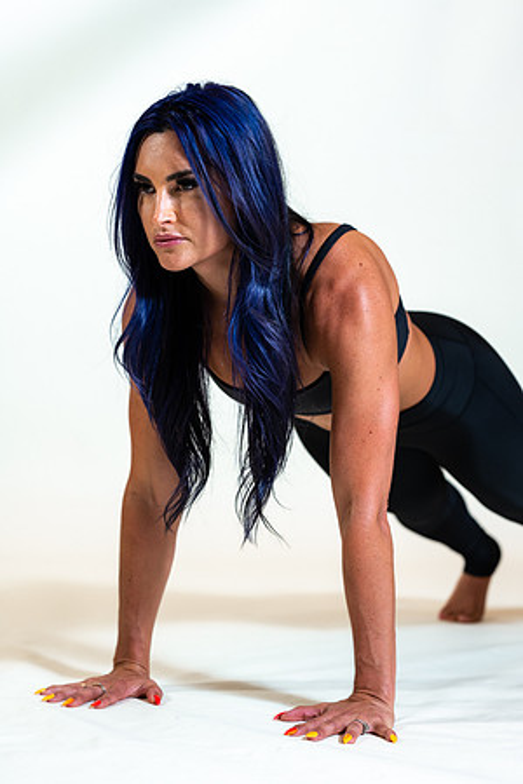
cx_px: 262
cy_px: 392
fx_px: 1852
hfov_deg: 16.1
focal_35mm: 85
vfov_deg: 23.9
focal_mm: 85
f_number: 4
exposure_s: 1/160
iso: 320
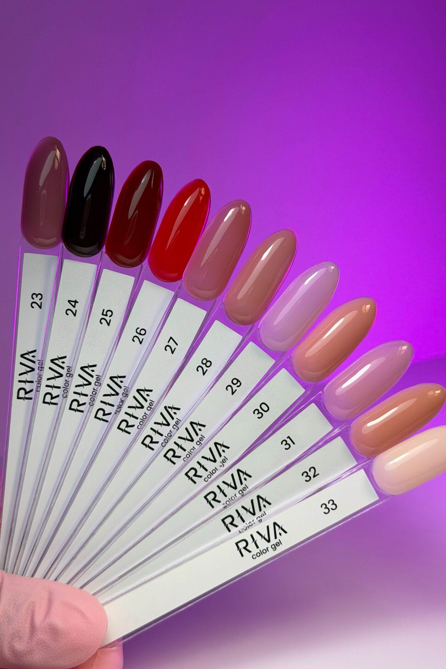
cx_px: 228
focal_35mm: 50
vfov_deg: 39.6
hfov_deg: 27.0
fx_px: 929
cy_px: 335
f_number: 1.78
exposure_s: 1/951
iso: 64
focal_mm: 6.76
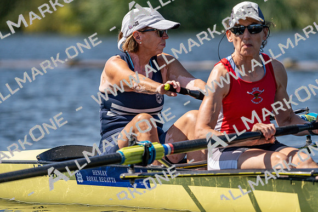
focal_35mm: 433
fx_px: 3826
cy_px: 106
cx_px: 159
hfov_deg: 4.8
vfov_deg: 3.2
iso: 250
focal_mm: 433
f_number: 6.3
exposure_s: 1/2000
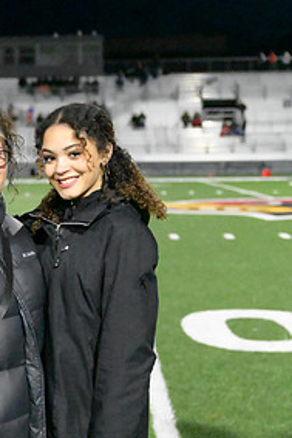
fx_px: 1045
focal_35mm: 86
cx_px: 15
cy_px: 288
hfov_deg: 15.7
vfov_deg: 23.5
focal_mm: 42
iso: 51200
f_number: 2.8
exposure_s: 1/8000
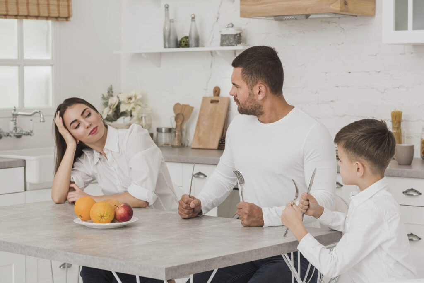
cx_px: 212
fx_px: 1001
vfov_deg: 16.1
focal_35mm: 85
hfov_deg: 23.9
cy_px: 142
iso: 200
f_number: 6.3
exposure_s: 1/160
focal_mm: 85
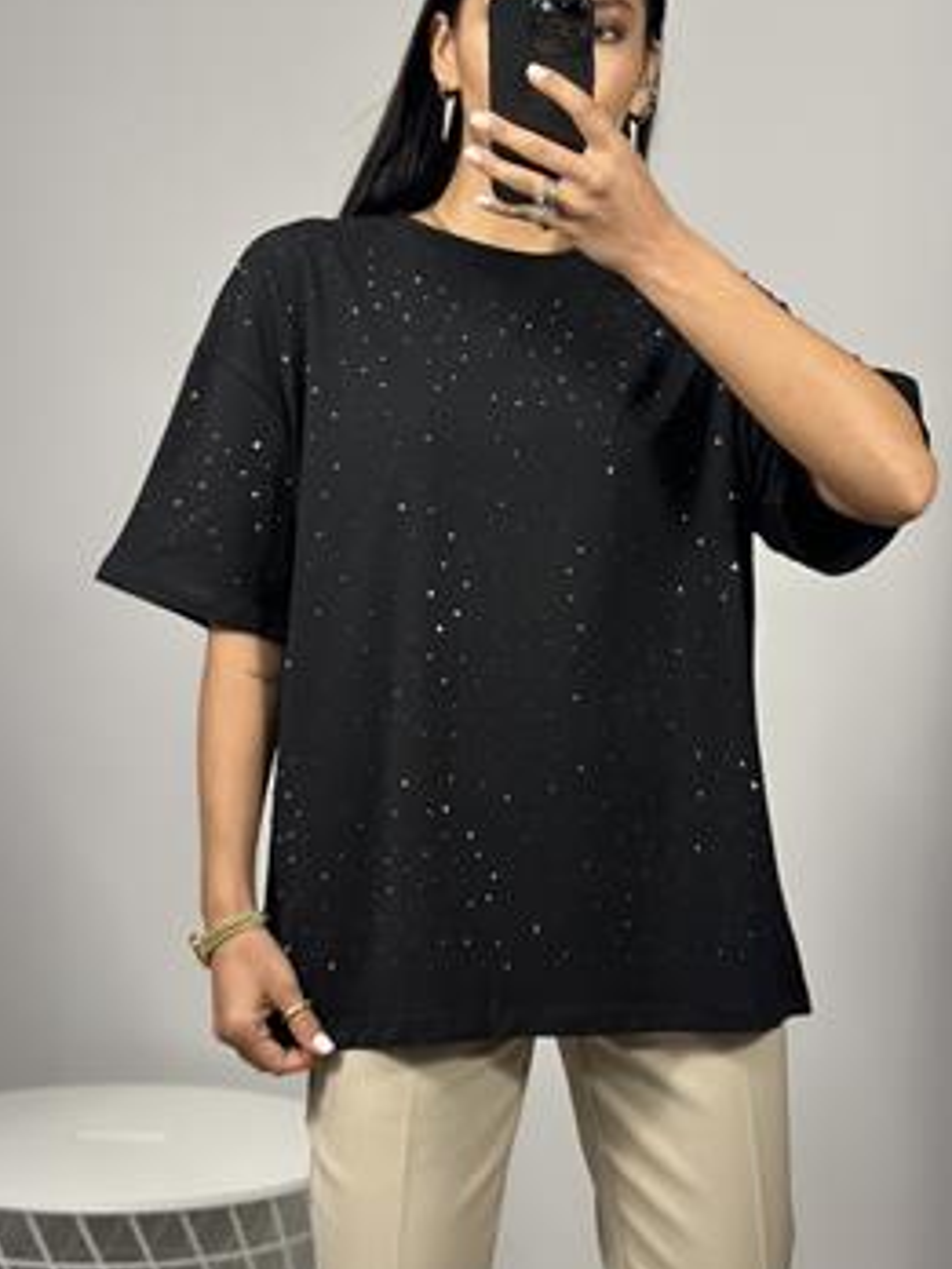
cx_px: 496
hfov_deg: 25.7
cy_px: 556
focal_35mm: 57
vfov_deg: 33.7
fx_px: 2090
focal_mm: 6.86
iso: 125
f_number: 1.78
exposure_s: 1/100
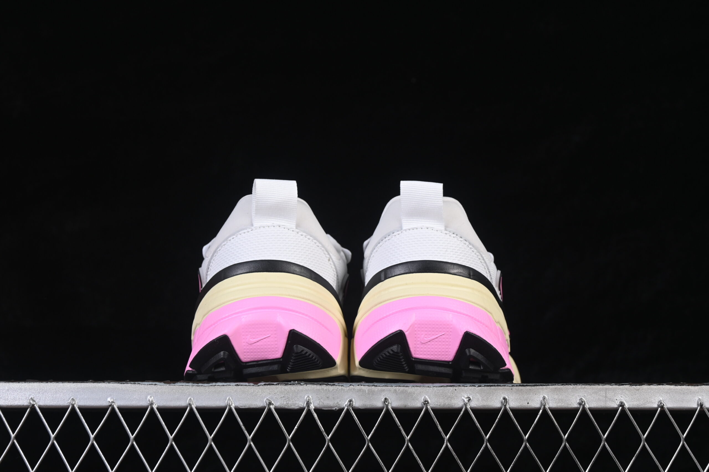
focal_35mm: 75
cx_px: 354
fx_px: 1477
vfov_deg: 18.2
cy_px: 236
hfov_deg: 27.0
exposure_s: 1/80
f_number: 8
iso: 160
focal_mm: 50
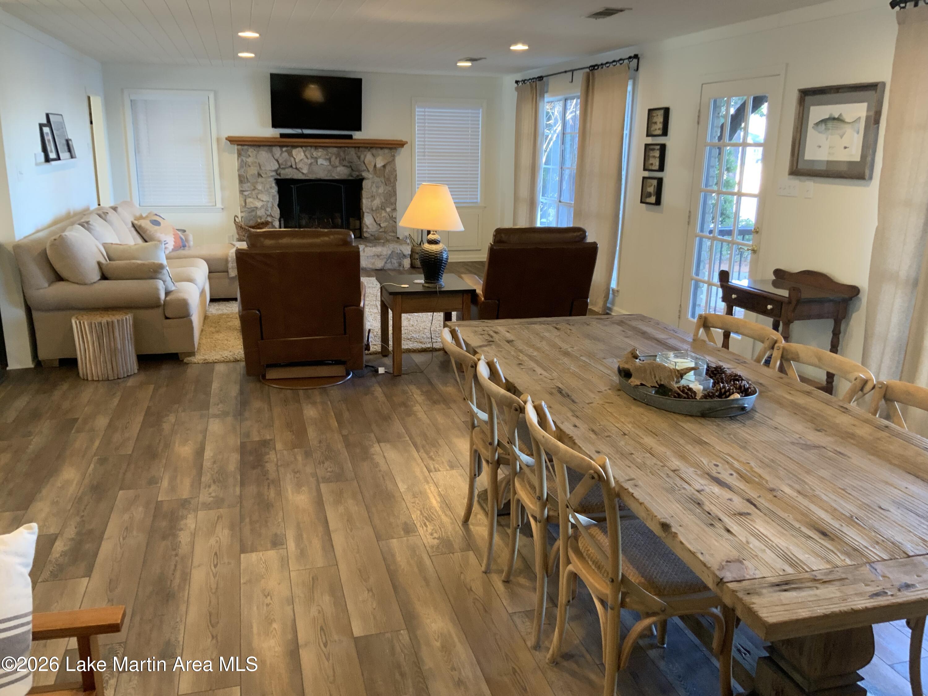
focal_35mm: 29
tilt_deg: -13.1
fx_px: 777
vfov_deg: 48.2
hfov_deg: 61.7
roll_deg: +0.8
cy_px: 348
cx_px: 464
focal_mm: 3
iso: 125
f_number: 1.8
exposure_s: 1/60
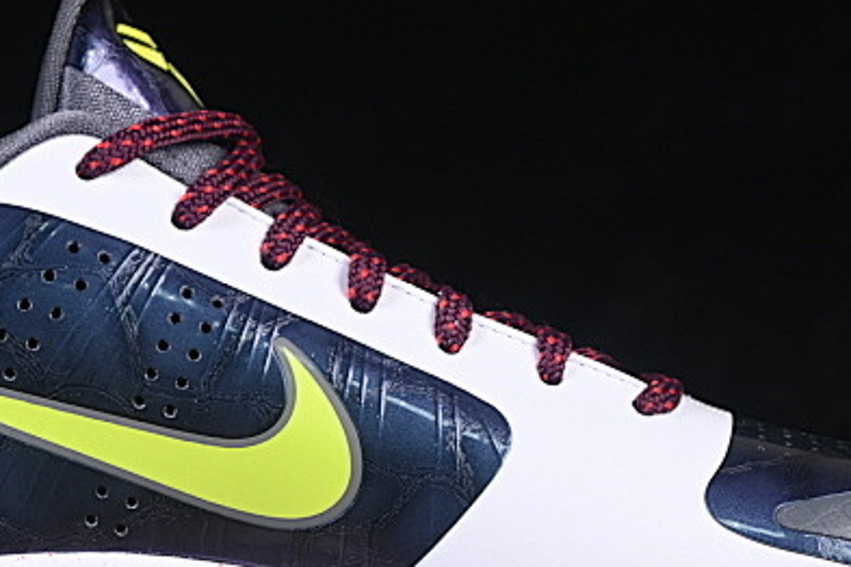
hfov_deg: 10.0
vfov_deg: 6.7
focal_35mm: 206
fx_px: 4869
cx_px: 303
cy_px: 284
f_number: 7.1
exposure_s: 1/80
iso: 160
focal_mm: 50
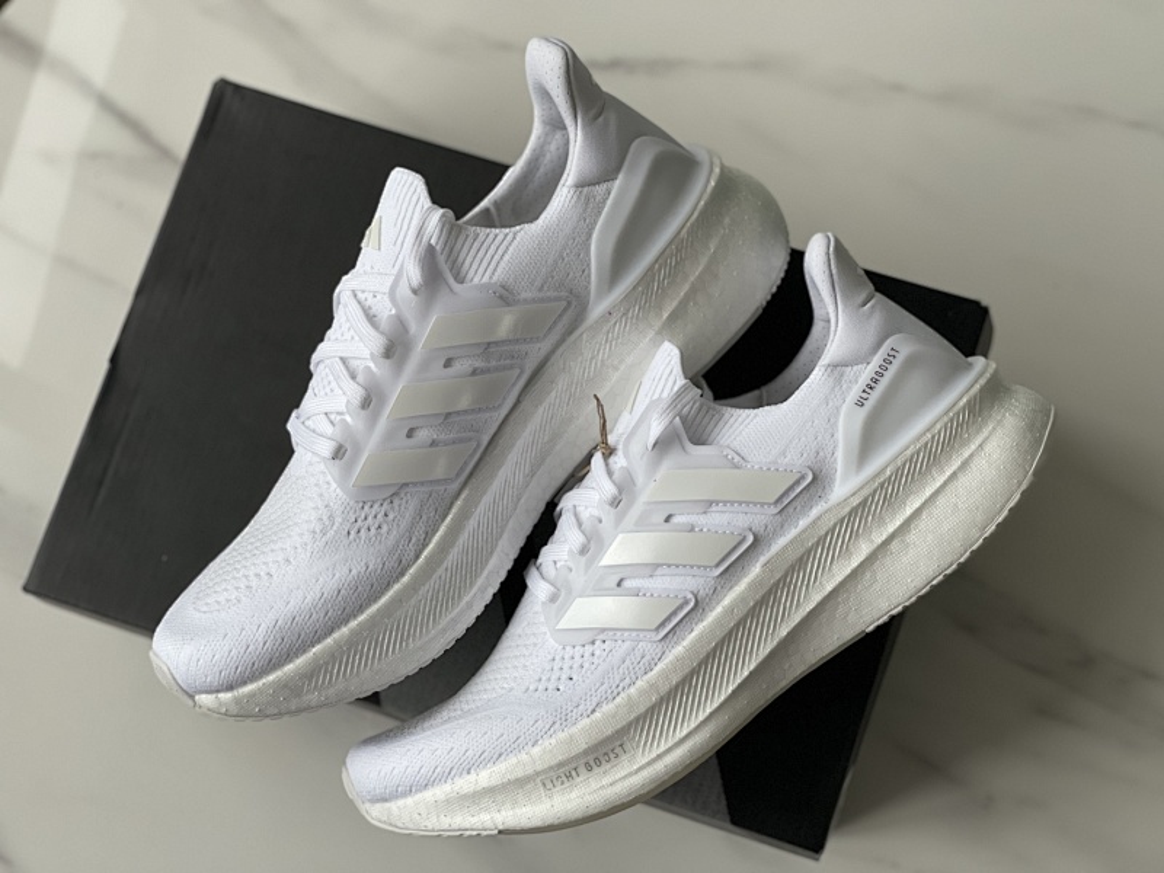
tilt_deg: -78.0
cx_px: 582
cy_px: 436
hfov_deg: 30.3
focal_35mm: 64
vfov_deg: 22.9
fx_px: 2152
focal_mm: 7.5
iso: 125
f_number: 2.2
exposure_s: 1/121
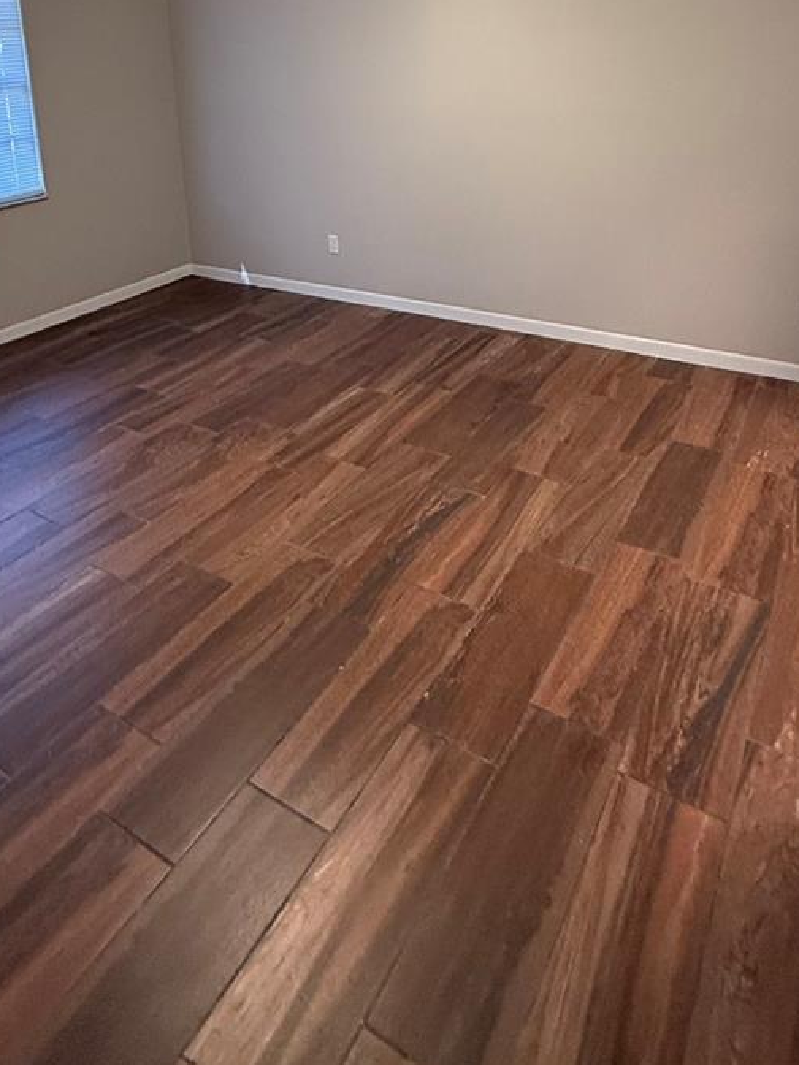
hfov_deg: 54.6
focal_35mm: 25
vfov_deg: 61.2
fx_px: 769
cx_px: 468
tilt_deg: -8.8
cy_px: 155
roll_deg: +1.9
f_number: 2.2
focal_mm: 2.22
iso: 400
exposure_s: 1/60
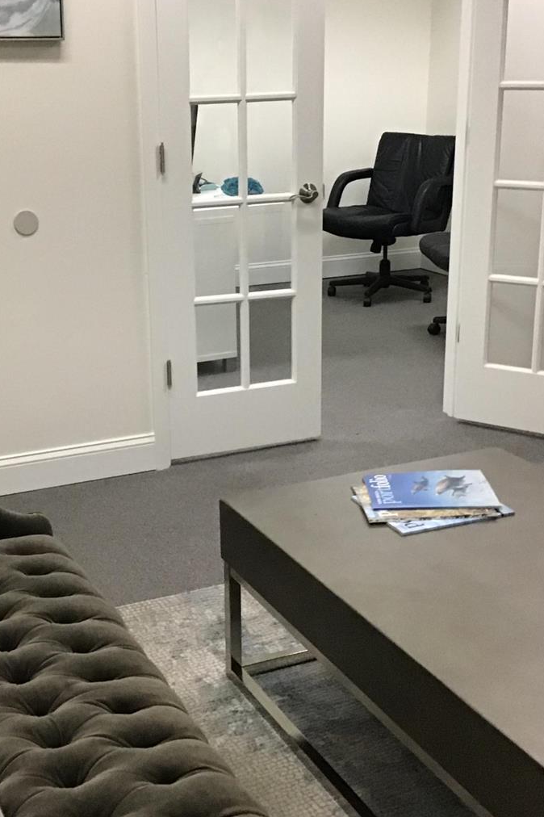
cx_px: 201
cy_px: 411
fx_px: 1157
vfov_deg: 38.9
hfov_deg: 26.4
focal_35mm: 51
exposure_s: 1/30
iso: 200
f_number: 2.4
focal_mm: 3.3
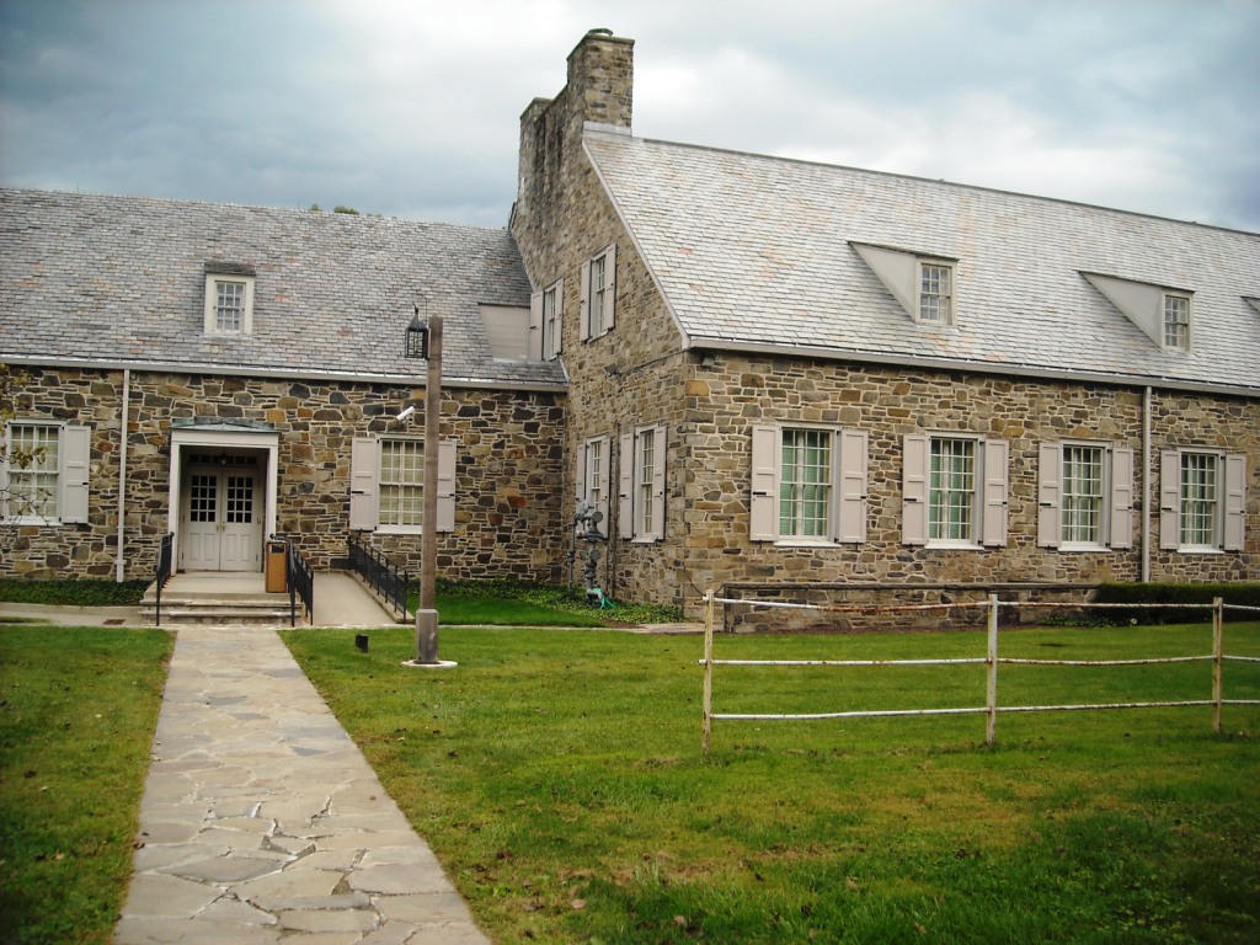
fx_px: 1274
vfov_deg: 40.7
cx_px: 630
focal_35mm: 35
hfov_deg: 52.6
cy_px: 472
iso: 64
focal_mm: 5.7
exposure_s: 1/260
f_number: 2.8
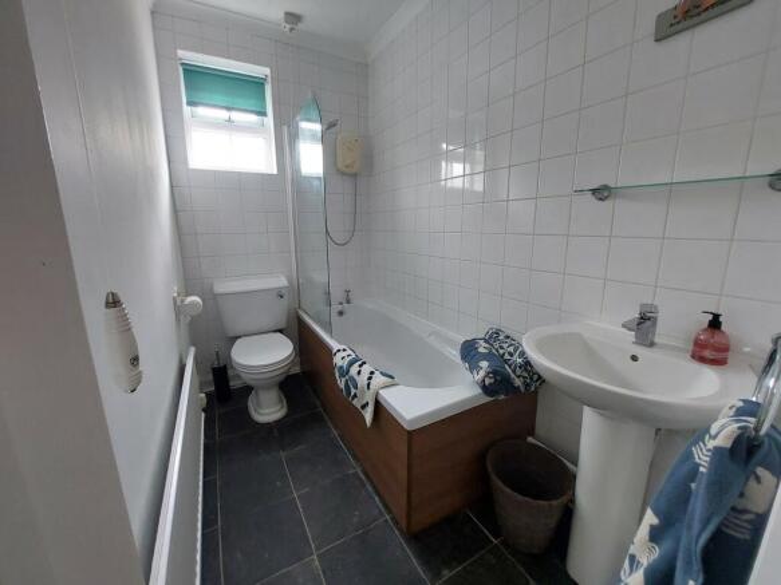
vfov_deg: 89.9
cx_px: 390
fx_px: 293
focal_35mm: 13
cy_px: 292
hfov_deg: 106.2
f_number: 2.2
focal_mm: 1.74
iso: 160
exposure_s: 1/50
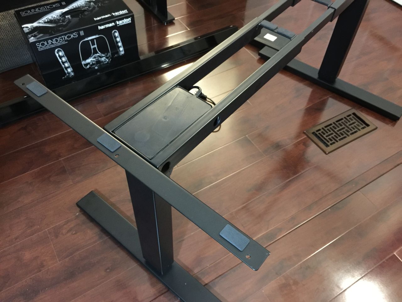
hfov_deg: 61.7
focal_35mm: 29
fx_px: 337
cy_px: 151
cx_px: 201
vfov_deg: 48.2
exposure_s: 1/4
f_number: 2.2
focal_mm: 4.15
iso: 125
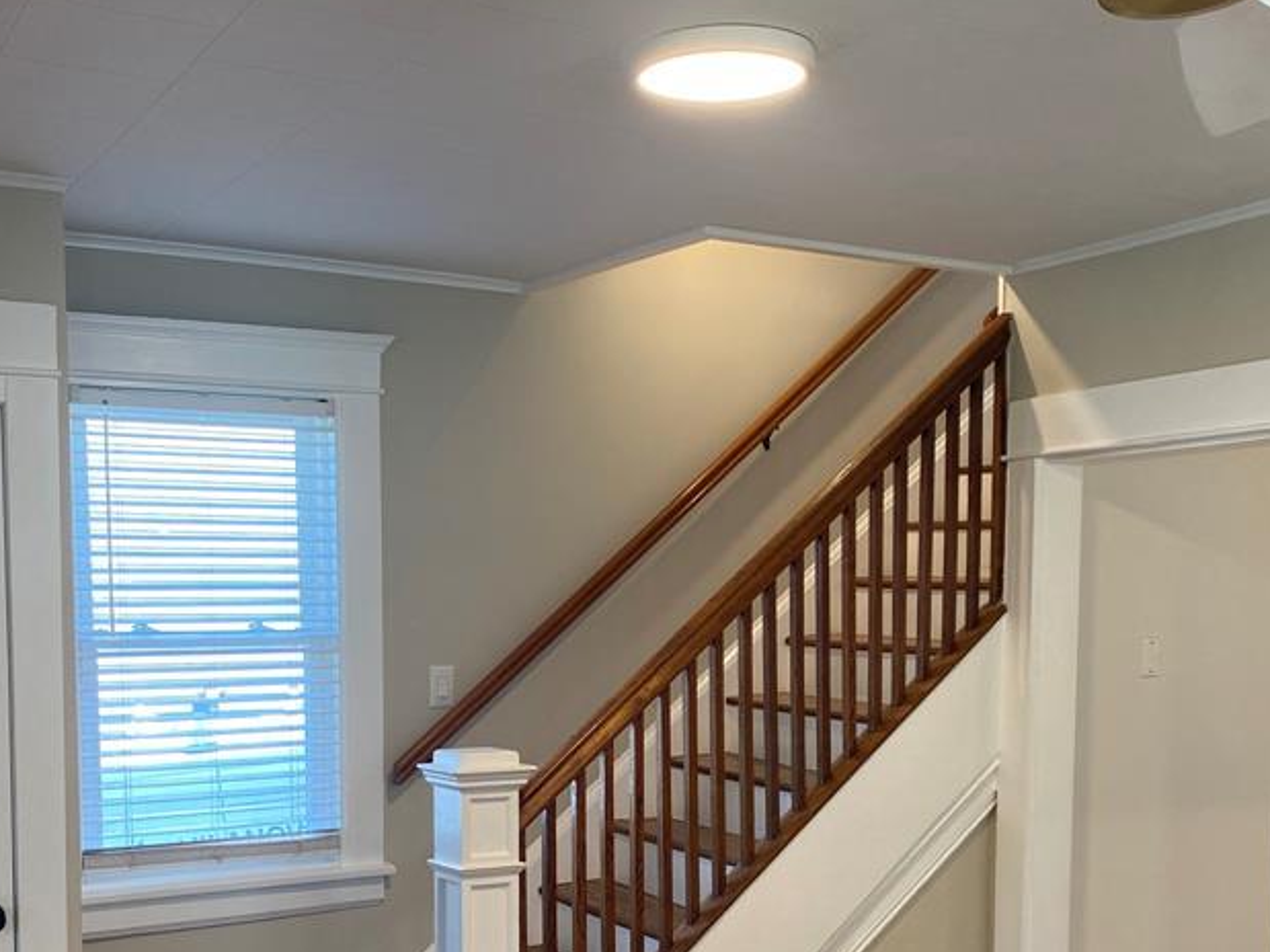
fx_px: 1577
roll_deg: +0.0
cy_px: 730
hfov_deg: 43.7
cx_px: 525
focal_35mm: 43
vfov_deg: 32.8
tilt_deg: -5.9
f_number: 1.8
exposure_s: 1/120
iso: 125
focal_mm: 4.25
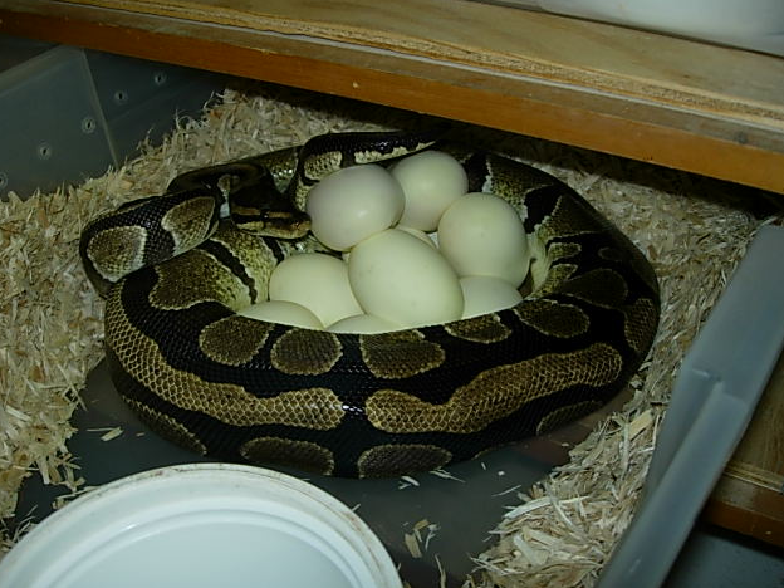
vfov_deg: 36.8
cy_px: 290
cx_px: 391
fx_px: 883
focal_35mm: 39
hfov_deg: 47.9
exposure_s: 1/64
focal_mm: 7.8
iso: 79
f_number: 2.8
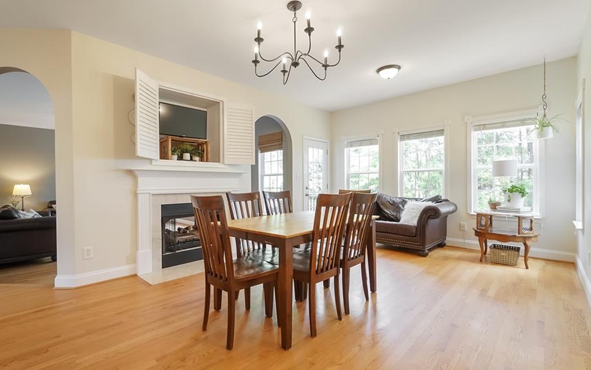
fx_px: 258
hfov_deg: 97.7
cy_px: 187
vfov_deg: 71.3
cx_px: 282
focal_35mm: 16
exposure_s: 1/30
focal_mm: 10
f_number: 4
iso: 250
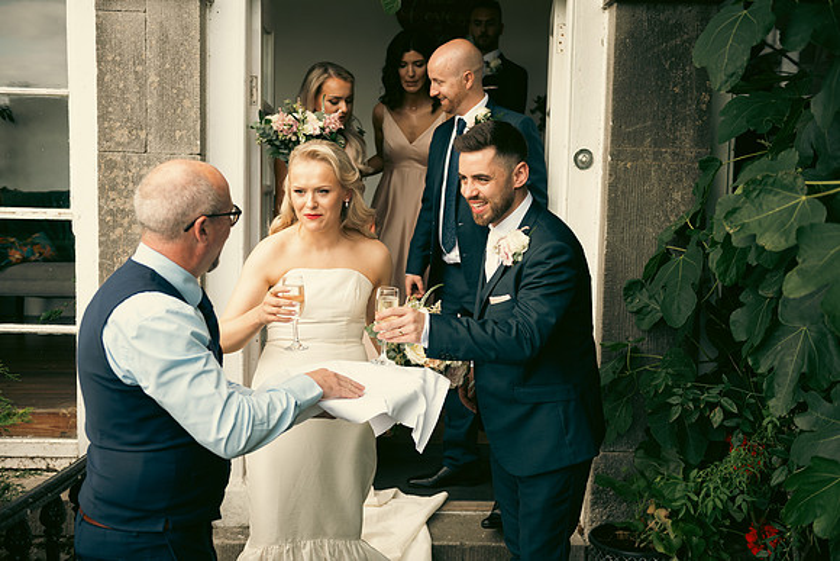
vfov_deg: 33.4
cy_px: 280
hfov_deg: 48.4
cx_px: 420
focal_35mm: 40
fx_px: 934
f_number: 3.5
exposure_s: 1/200
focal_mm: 40
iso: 100
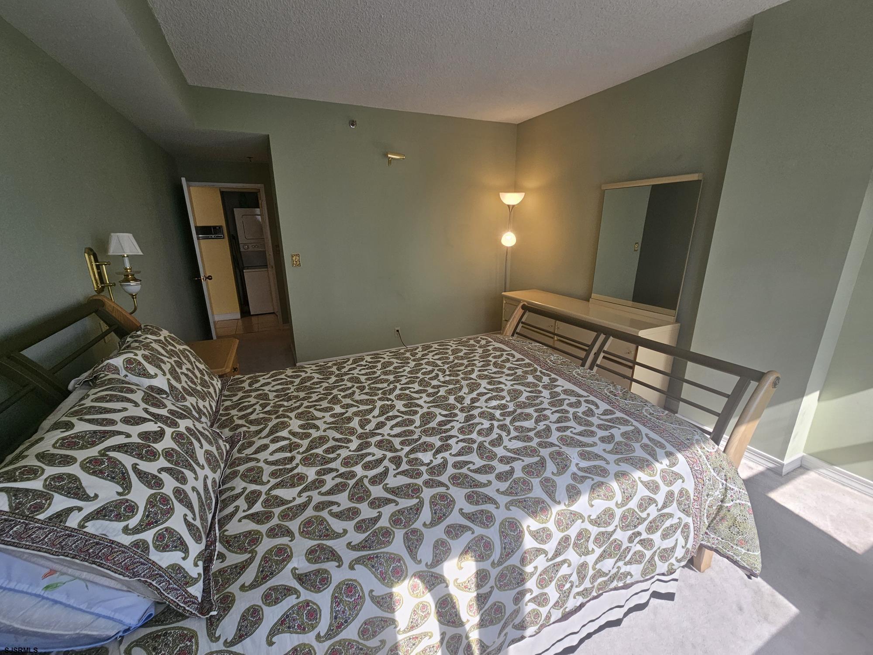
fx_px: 328
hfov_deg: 106.2
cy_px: 328
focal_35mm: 13
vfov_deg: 89.9
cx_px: 436
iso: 50
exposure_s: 1/206
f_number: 2.2
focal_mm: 2.2
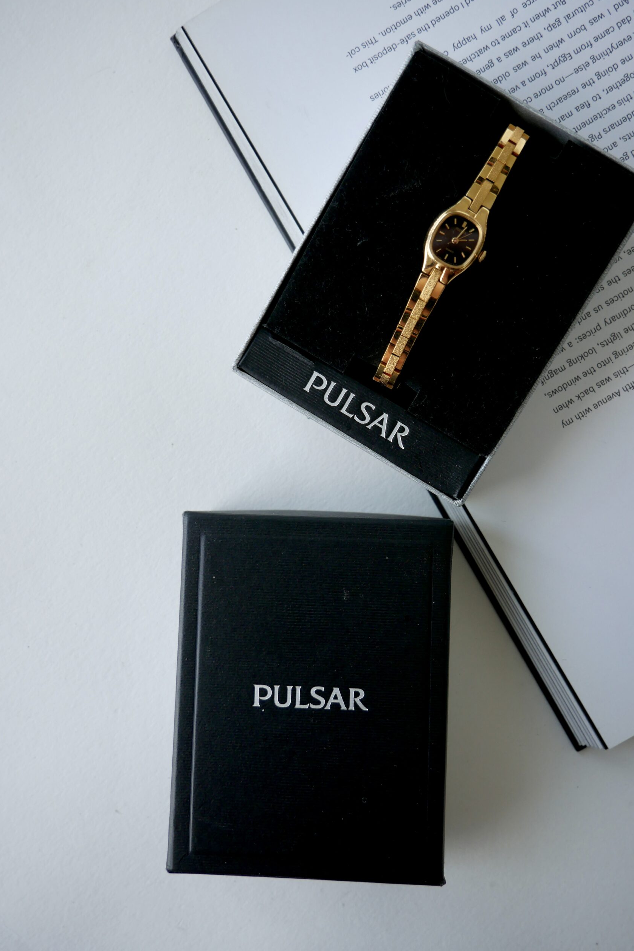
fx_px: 951
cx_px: 356
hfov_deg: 36.8
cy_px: 473
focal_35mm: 36
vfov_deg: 53.1
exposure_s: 1/200
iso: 200
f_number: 3.8
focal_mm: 17
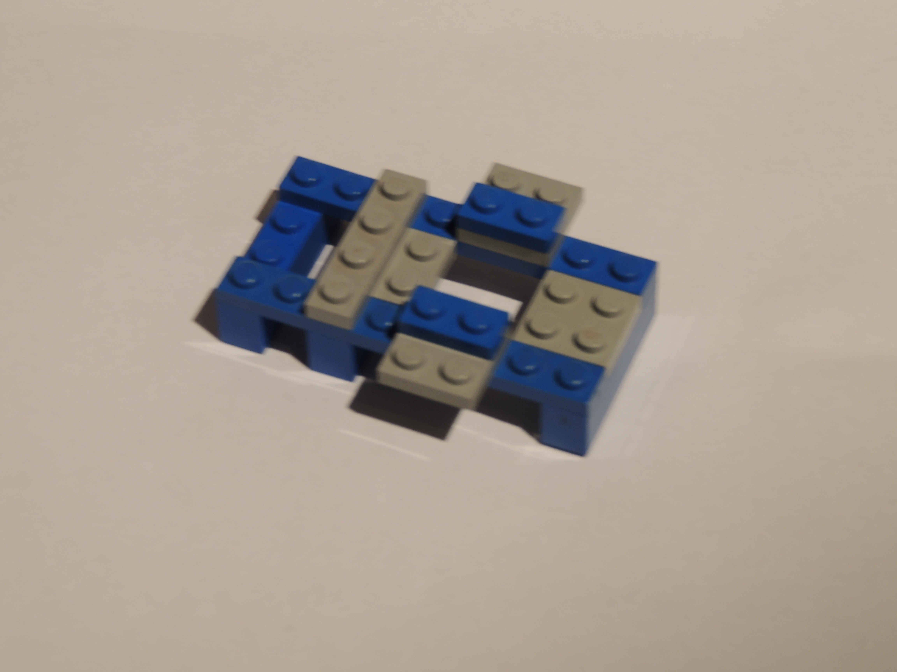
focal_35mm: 120
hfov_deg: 16.4
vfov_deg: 12.3
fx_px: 3110
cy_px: 336
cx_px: 448
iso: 100
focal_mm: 21.4
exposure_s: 1/5
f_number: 4.2
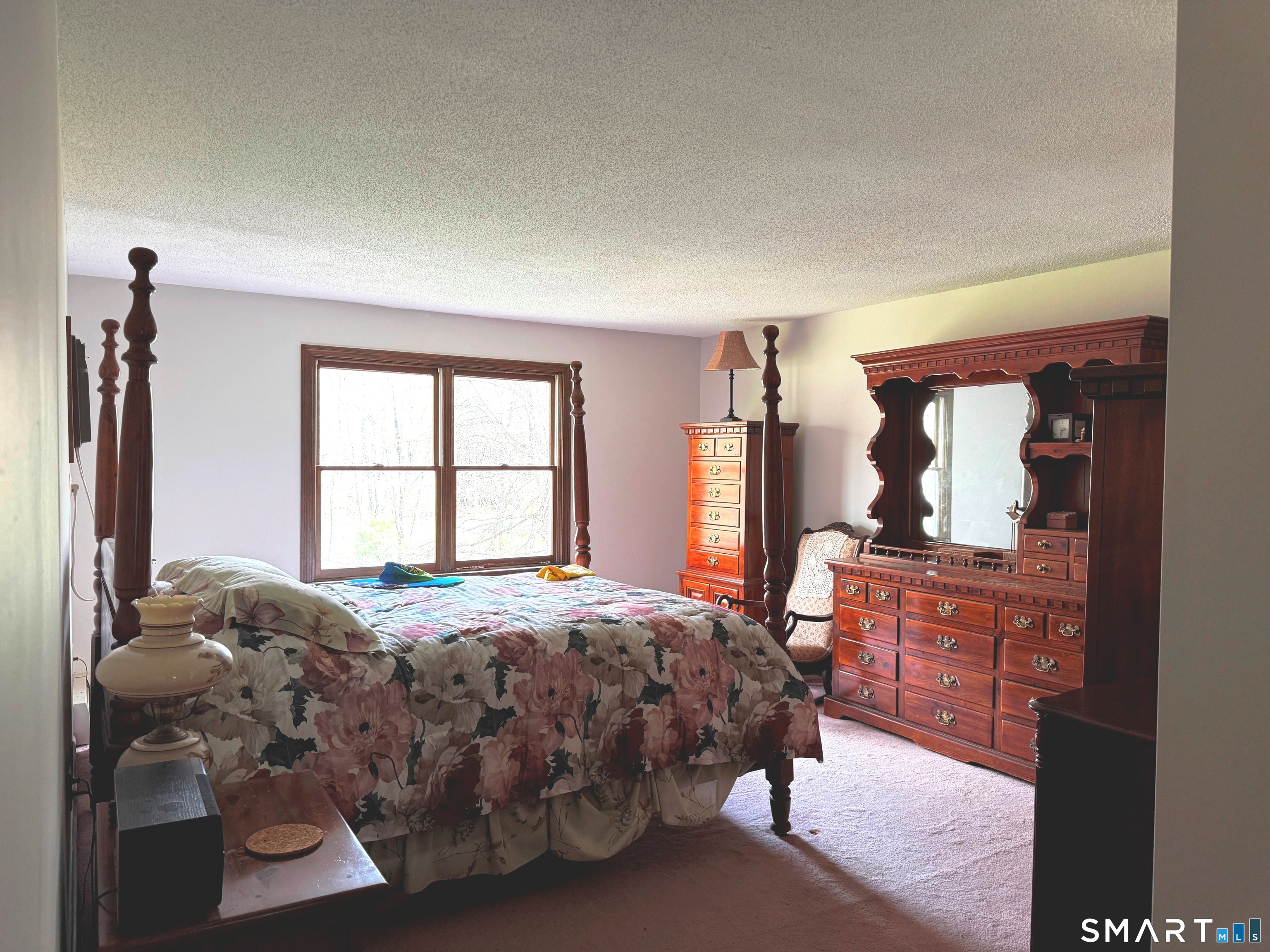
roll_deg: -0.4
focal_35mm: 24
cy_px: 476
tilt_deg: -1.8
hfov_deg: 71.6
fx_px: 881
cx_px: 635
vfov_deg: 56.8
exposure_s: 1/119
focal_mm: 6.76
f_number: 1.78
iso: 200
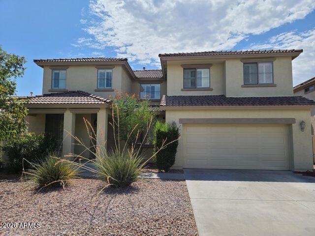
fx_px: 227
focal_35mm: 25
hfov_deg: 69.4
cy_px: 118
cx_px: 158
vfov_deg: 54.9
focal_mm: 7
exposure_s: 1/1099
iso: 16
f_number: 1.8
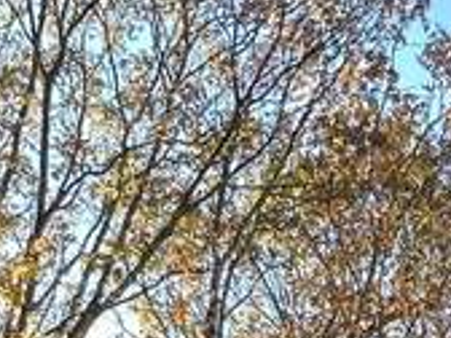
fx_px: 1290
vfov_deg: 11.2
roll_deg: -0.1
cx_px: 596
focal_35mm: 99
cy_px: 923
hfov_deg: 18.4
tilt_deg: +3.5
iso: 40
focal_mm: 1.57
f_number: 1.8
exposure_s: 1/99
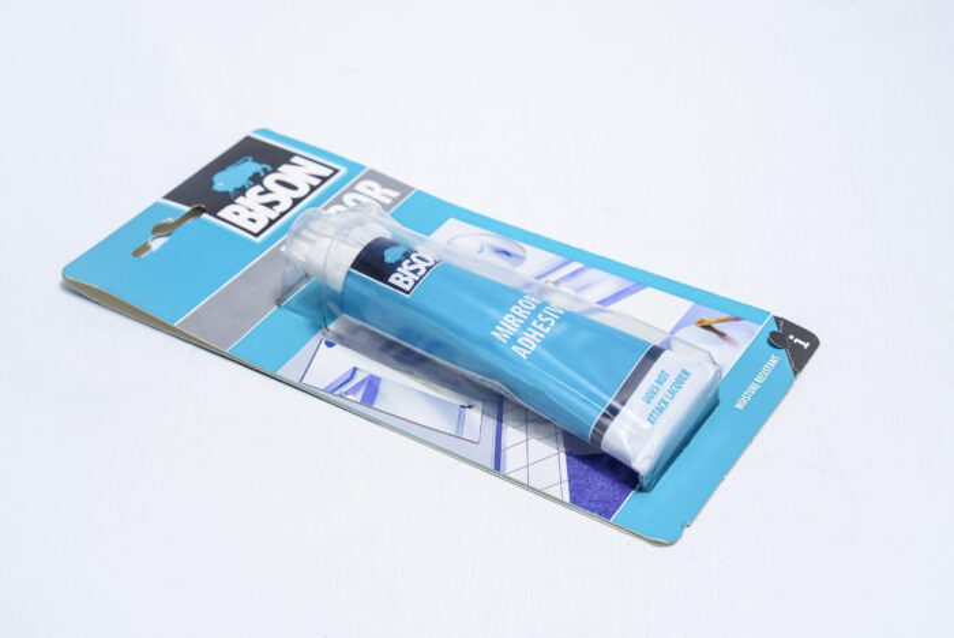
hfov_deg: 31.4
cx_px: 477
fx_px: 1697
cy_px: 319
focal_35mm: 64
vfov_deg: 21.3
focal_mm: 64
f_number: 10
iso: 3200
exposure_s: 1/160
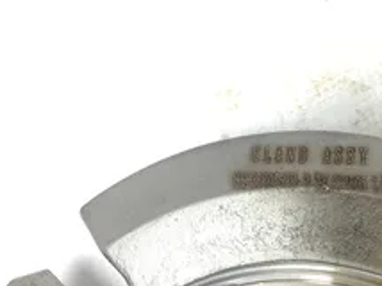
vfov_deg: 25.1
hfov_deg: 33.0
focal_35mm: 58
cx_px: 255
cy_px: 179
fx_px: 639
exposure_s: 1/60
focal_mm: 3.3
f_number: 2.4
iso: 32
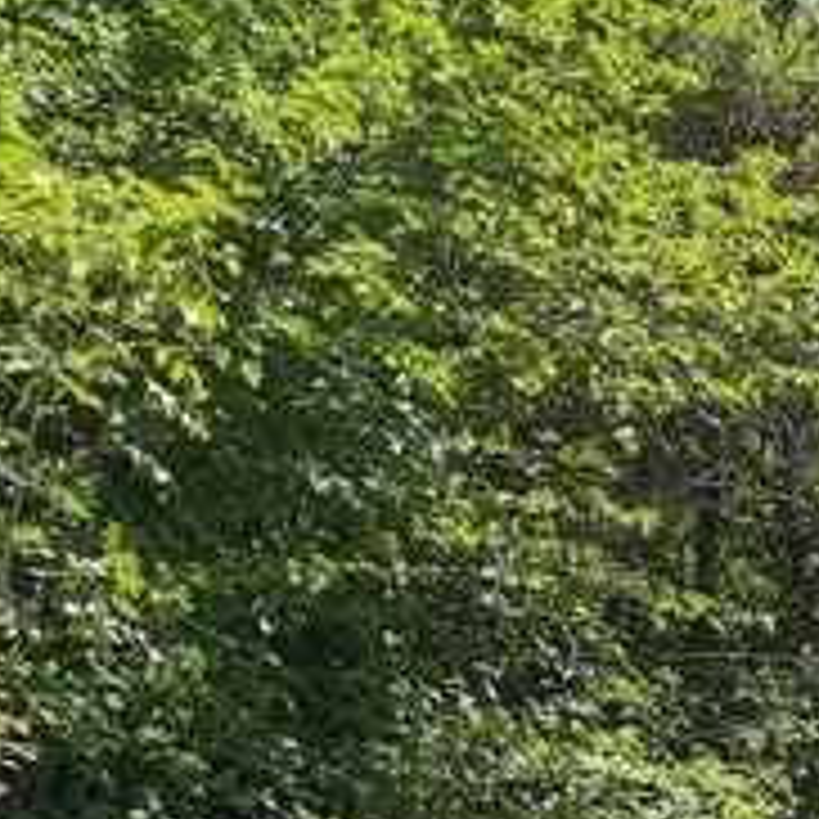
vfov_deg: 16.3
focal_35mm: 105
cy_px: 792
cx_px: 792
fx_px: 2811
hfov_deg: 16.3
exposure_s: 1/3086
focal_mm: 5.56
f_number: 1.6
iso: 50
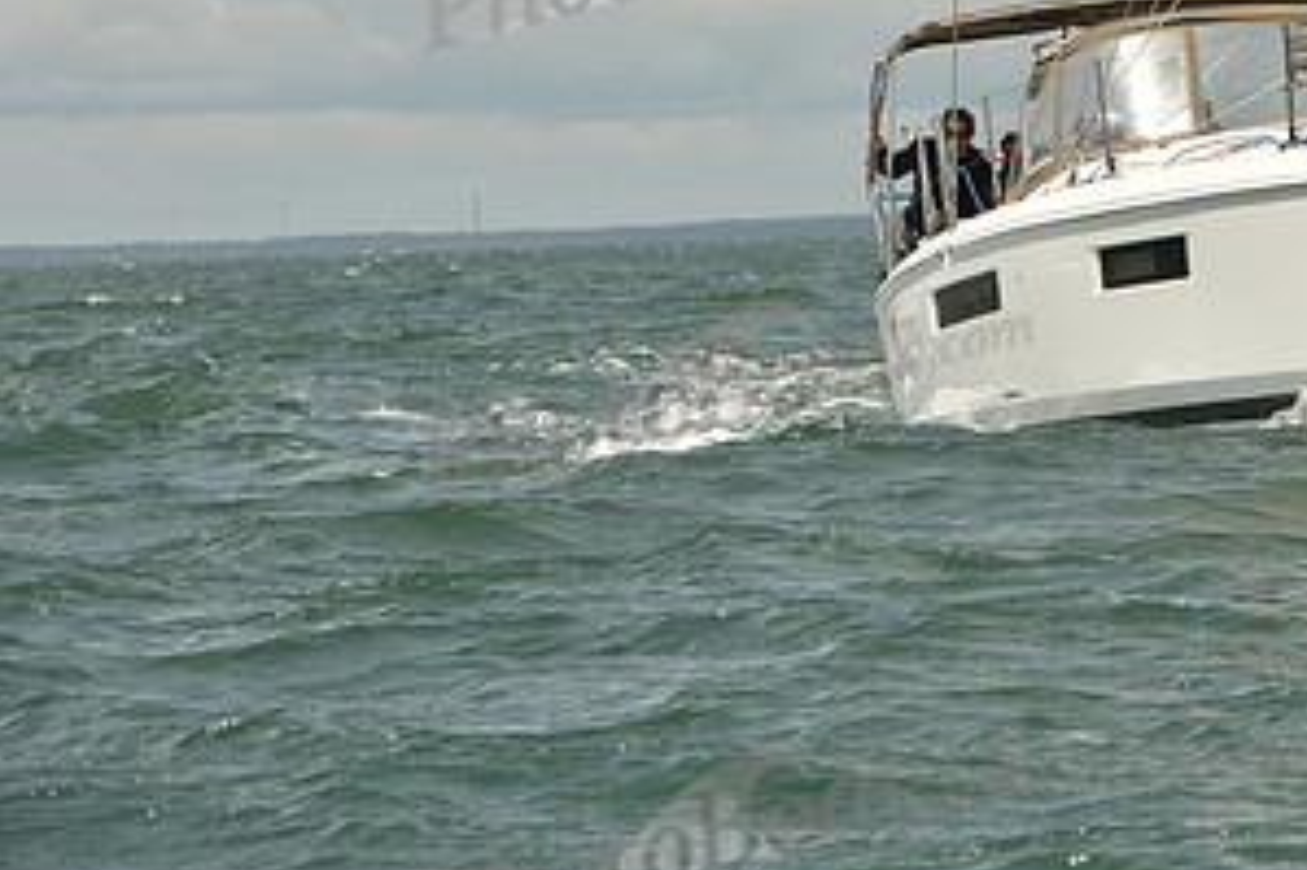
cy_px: 103
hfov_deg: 5.3
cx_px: 1263
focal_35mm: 388
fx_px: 14078
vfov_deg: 3.5
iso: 320
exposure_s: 1/800
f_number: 13
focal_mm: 200
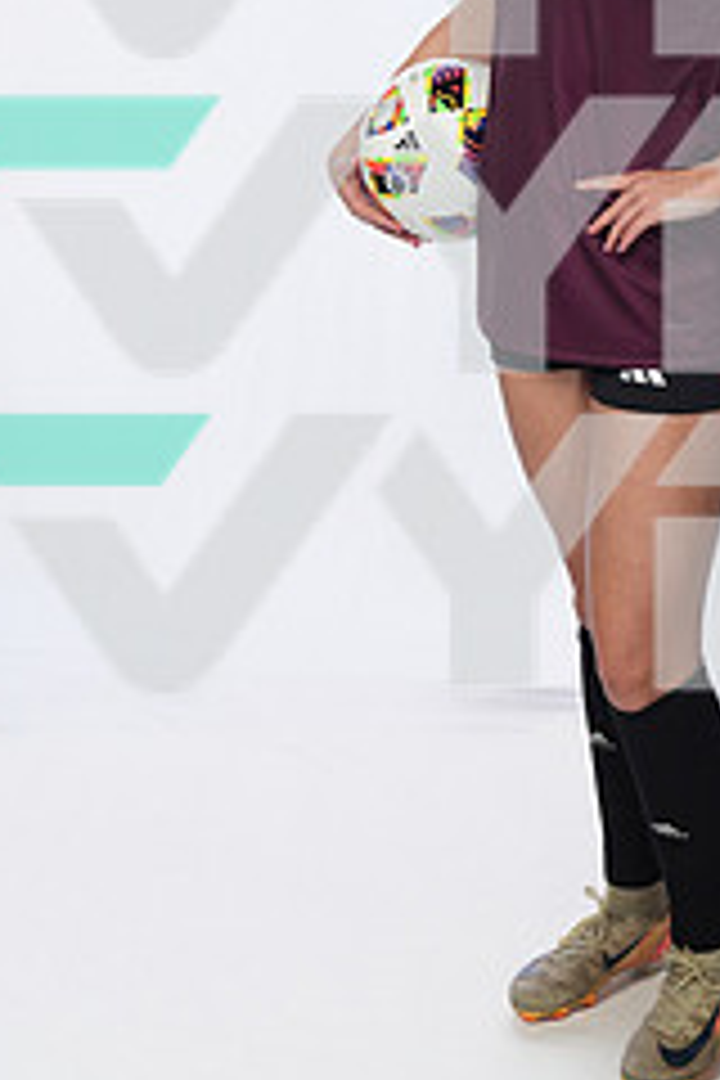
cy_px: 238
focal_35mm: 77
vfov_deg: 25.9
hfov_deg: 17.5
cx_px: 612
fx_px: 2310
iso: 800
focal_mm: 41
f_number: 8
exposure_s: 1/250
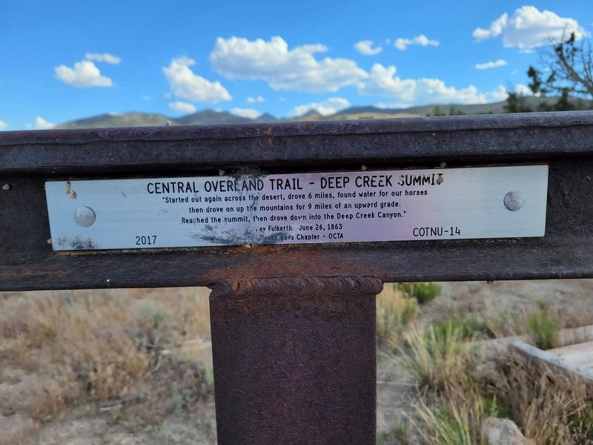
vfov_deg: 53.1
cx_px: 296
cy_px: 222
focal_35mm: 26
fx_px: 445
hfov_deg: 67.3
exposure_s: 1/1132
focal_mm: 5.4
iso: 40
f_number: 1.8
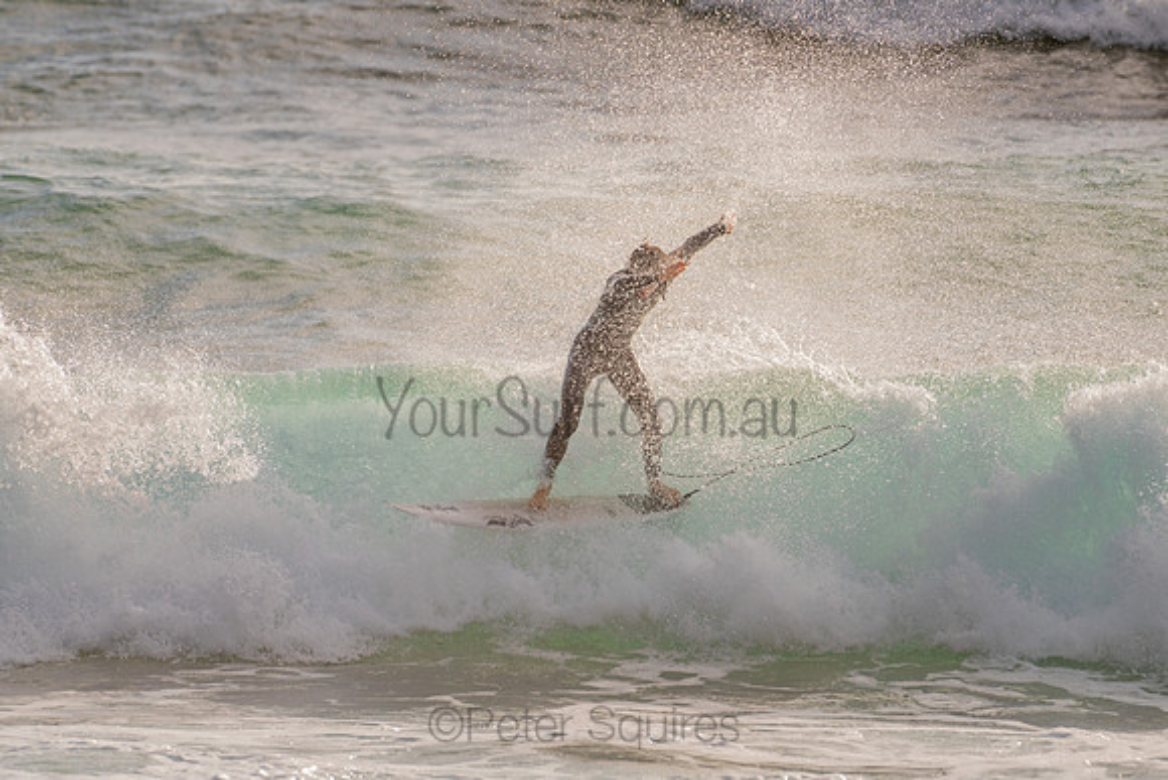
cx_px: 570
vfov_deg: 2.2
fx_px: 19889
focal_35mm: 613
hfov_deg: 3.4
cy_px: 378
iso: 125
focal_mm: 500
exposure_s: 1/2000
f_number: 5.6
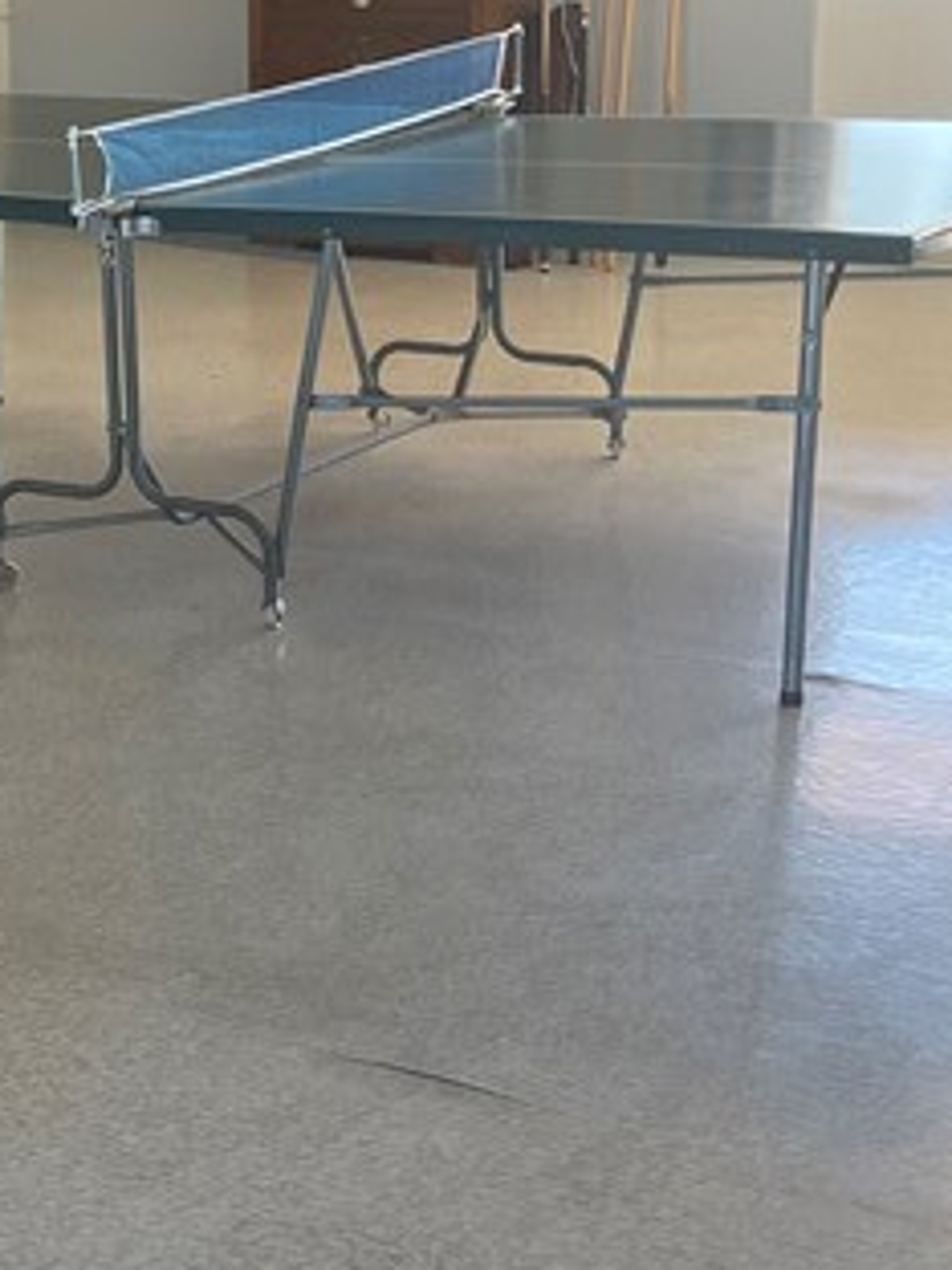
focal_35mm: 82
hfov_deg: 17.0
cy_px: 415
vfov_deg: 23.7
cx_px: -256
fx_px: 3007
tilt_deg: -11.0
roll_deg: +2.8
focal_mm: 5.1
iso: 50
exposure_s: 1/121
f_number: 1.6
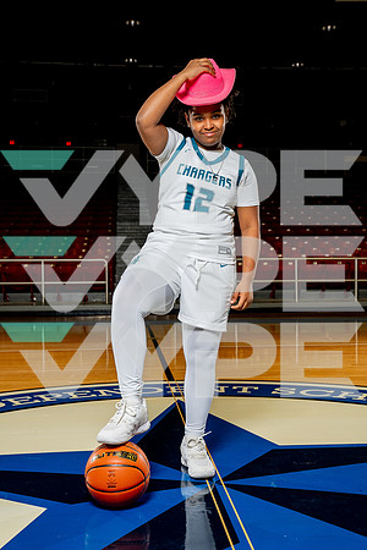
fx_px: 673
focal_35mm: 44
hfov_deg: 30.5
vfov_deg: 44.5
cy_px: 275
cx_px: 184
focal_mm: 44
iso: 640
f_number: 5.6
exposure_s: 1/250
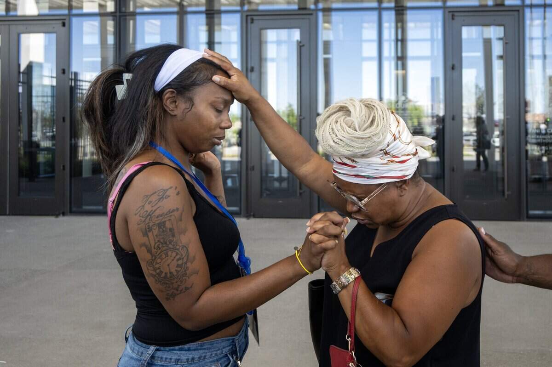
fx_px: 475
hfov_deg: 60.3
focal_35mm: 31
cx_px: 276
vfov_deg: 42.3
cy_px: 184
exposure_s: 1/320
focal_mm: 21
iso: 320
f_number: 4
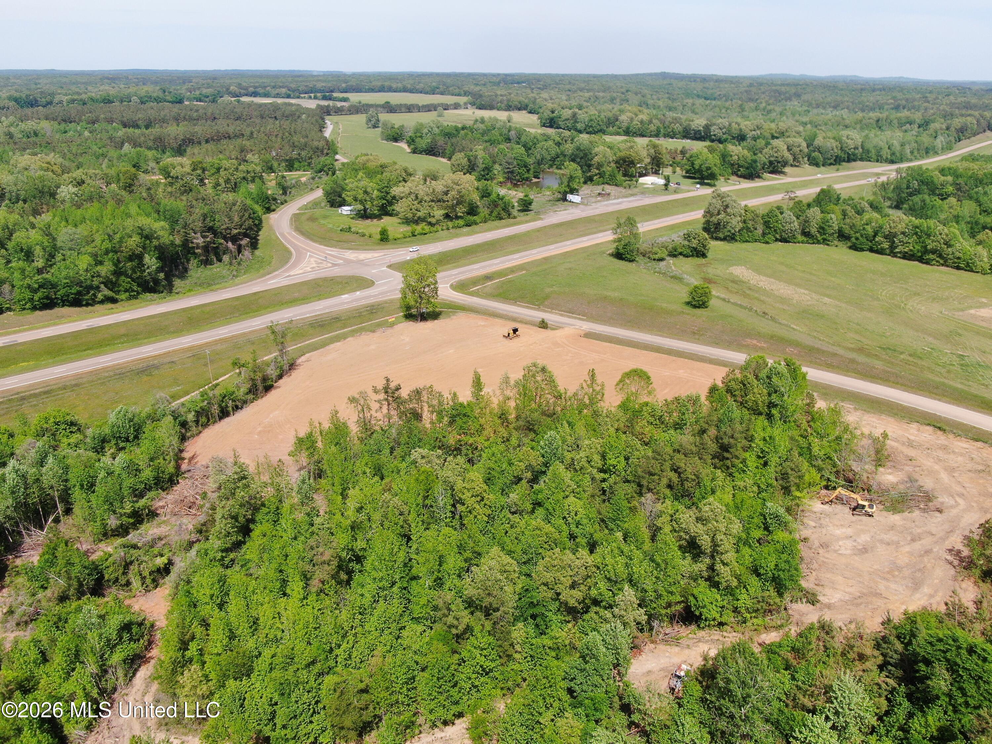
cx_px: 496
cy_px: 372
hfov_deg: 71.6
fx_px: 688
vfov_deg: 56.8
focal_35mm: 24
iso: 100
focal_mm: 4.39
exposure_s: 1/1000
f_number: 2.8
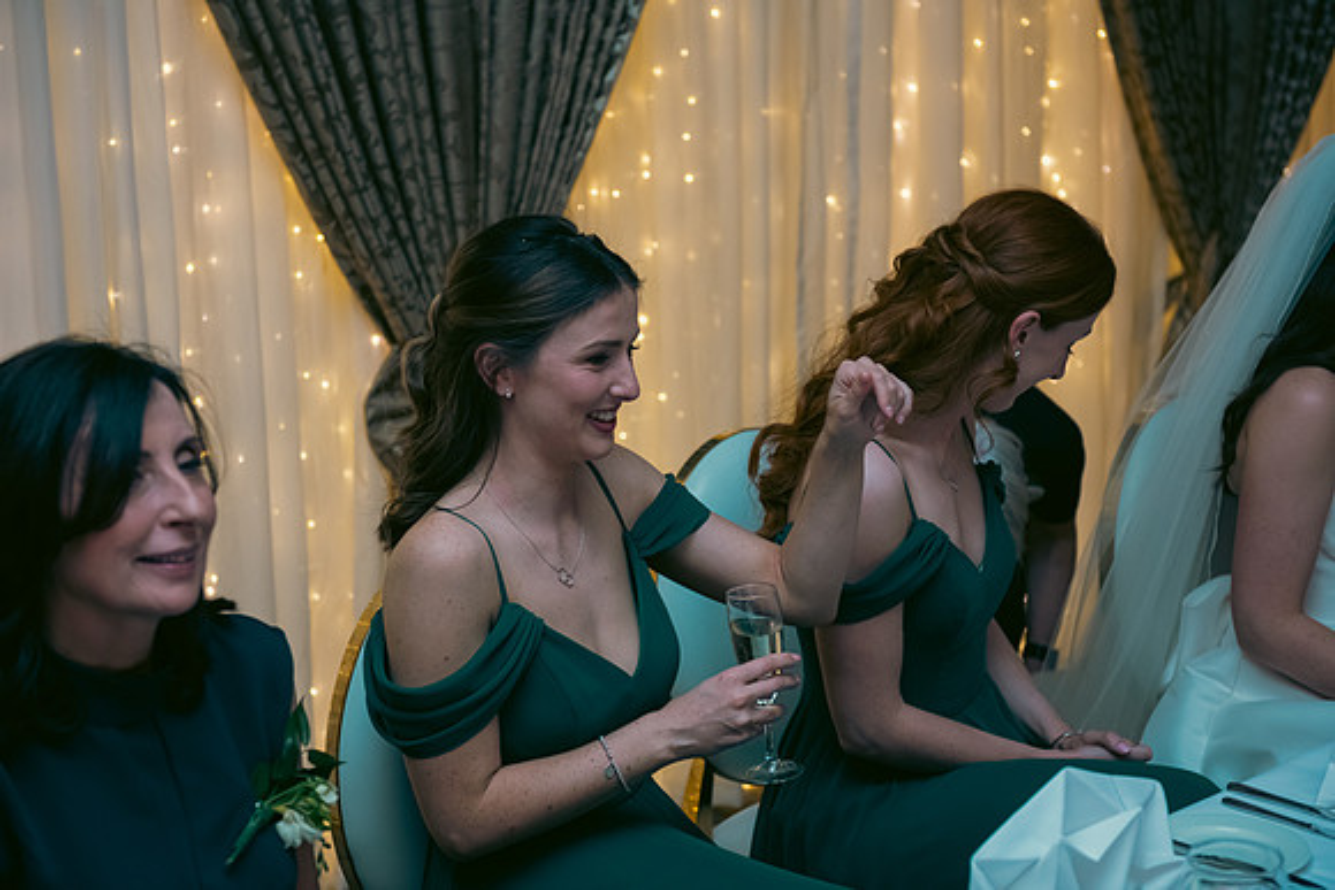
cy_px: 445
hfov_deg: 30.5
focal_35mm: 66
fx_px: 2448
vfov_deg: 20.6
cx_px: 668
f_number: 3.5
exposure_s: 1/160
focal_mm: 66
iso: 800
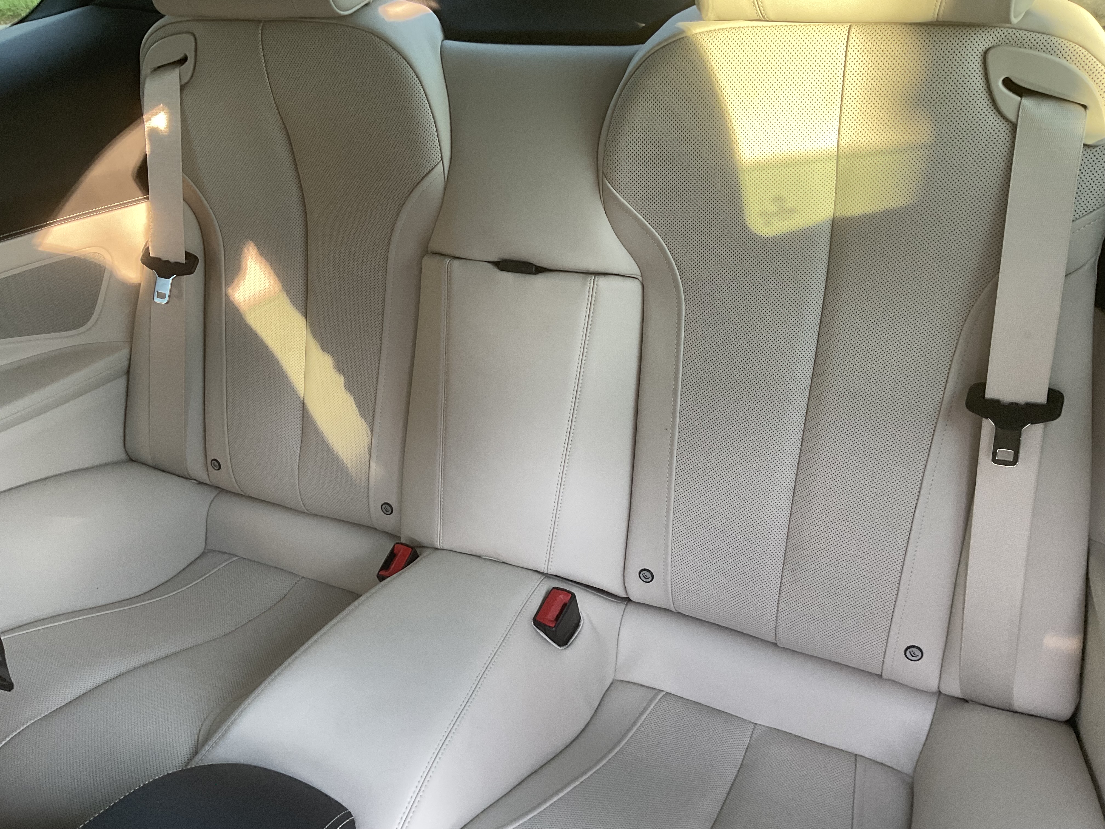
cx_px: 552
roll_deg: +7.5
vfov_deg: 48.2
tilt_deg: -38.6
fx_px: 926
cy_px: 414
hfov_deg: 61.7
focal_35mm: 29
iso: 64
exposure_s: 1/60
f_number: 1.8
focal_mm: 3
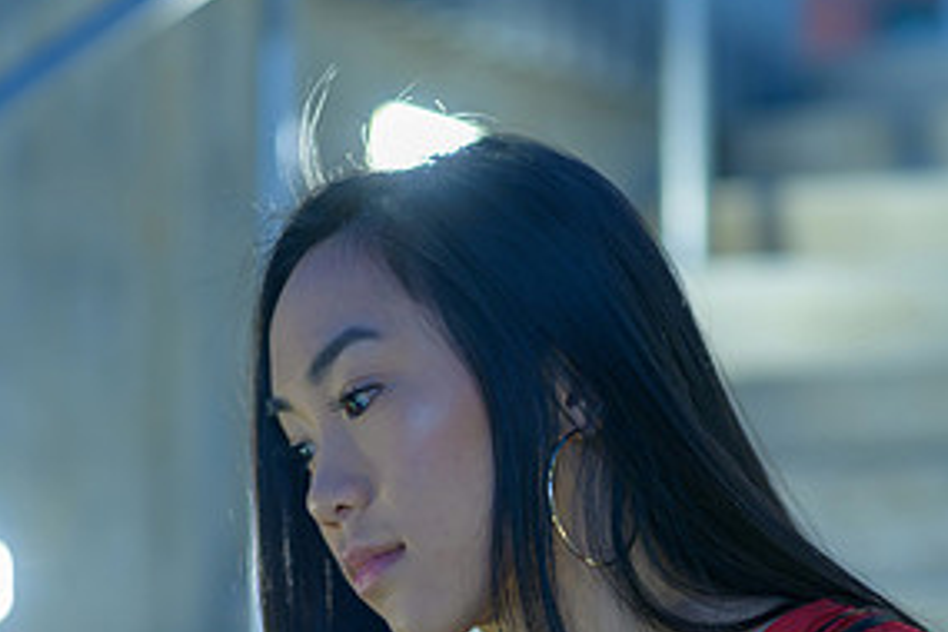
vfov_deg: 10.1
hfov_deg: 15.3
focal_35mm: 134
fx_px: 3528
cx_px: 496
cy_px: 645
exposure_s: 1/25
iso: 400
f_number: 2.8
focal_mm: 85
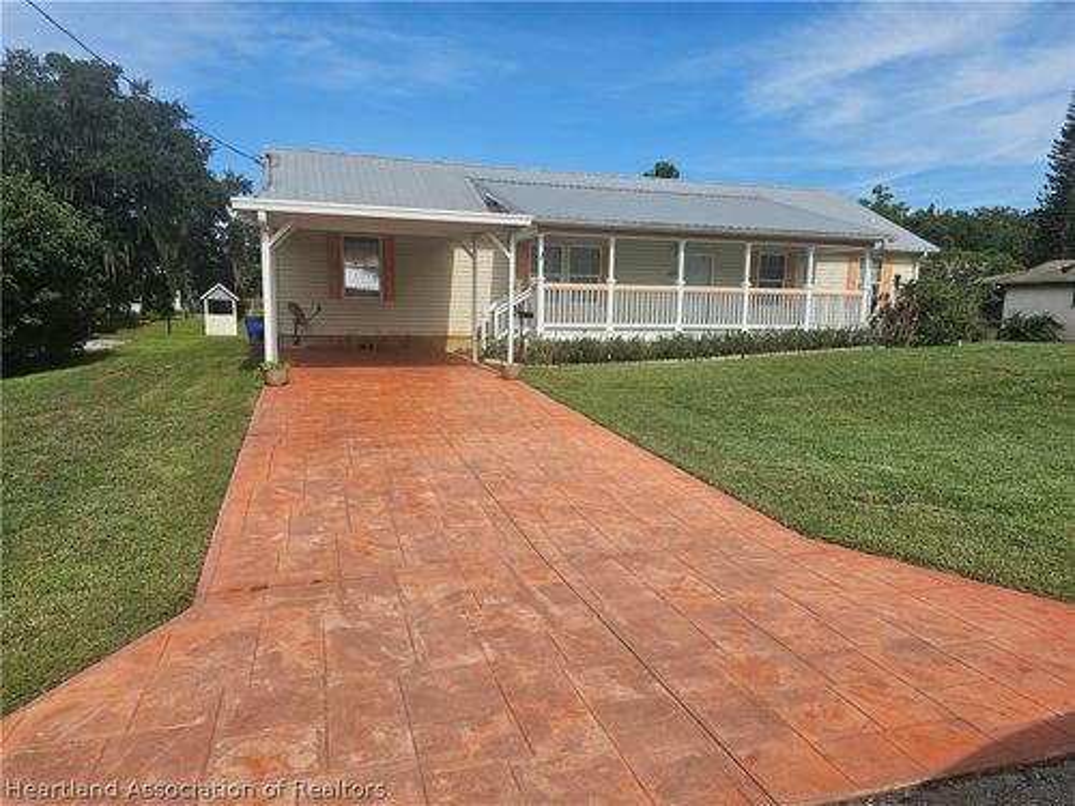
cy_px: 403
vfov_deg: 58.9
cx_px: 538
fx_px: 714
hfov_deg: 73.9
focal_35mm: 23
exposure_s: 1/1108
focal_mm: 6.3
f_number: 1.7
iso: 10
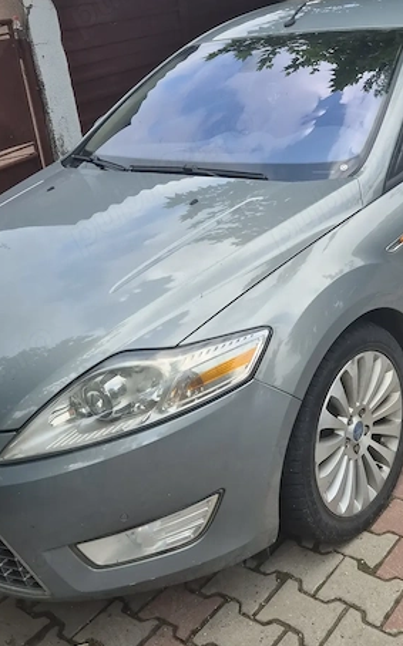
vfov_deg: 45.7
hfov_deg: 29.6
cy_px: 226
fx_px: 757
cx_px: 261
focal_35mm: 43
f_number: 1.8
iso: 25
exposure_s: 1/660
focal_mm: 5.4
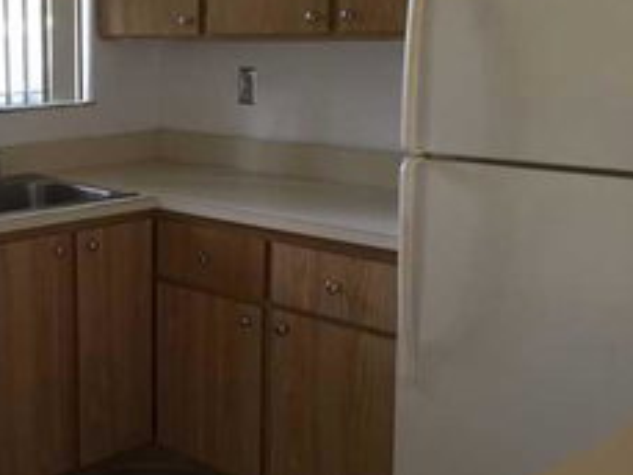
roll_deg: +0.4
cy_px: 185
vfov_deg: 27.0
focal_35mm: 54
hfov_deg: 33.5
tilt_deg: -10.3
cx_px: 51
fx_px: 988
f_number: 2.2
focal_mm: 4.15
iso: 64
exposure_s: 1/30
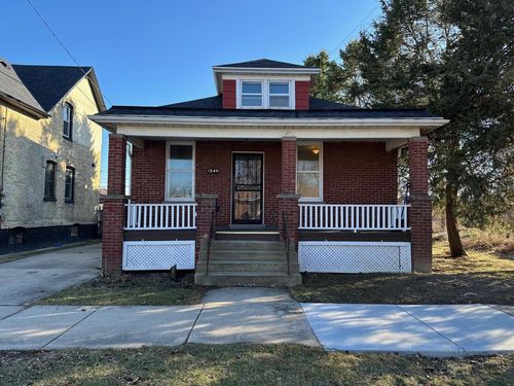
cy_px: 193
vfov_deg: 56.8
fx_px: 356
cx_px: 257
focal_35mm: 24
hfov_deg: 71.6
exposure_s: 1/803
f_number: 1.78
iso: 80
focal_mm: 6.86
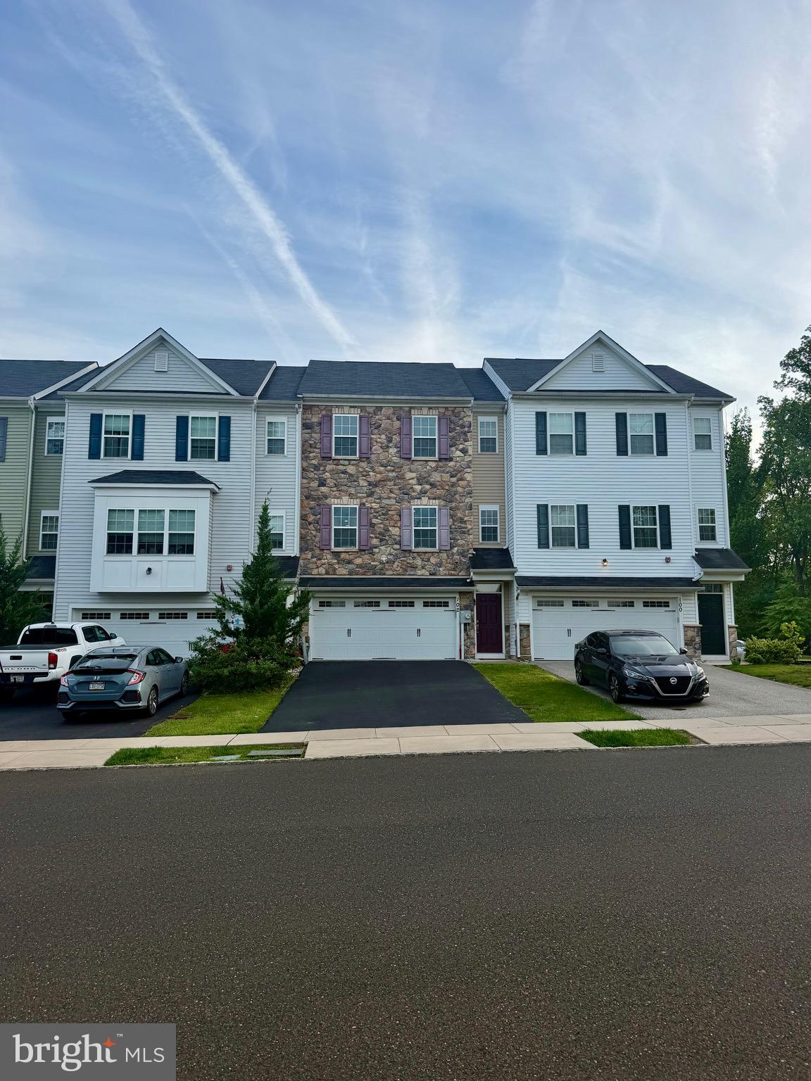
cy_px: 540
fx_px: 750
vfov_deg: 71.6
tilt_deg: +7.8
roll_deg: +0.2
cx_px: 406
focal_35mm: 24
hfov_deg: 56.8
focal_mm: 6.76
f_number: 1.78
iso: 80
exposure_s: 1/1949
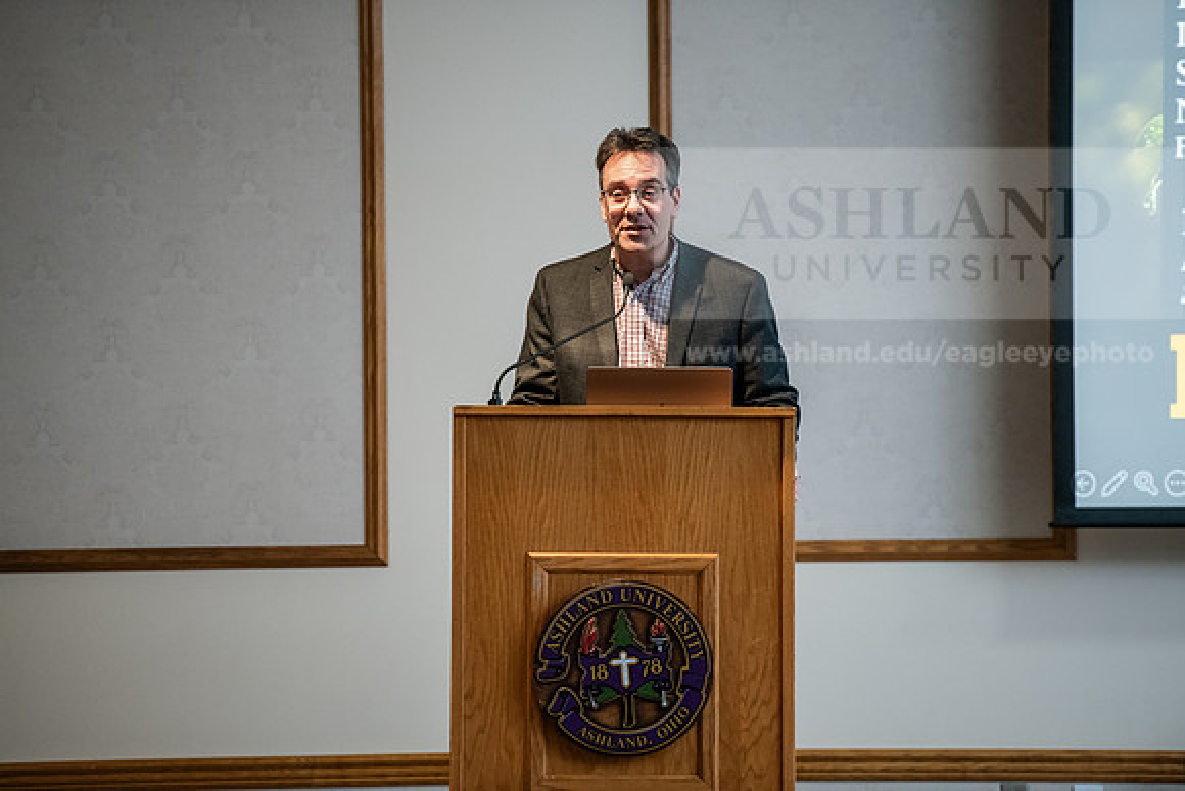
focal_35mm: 190
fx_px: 6255
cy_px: 396
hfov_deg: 10.8
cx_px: 592
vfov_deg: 7.2
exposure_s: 1/200
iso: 2500
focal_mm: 190
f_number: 3.2
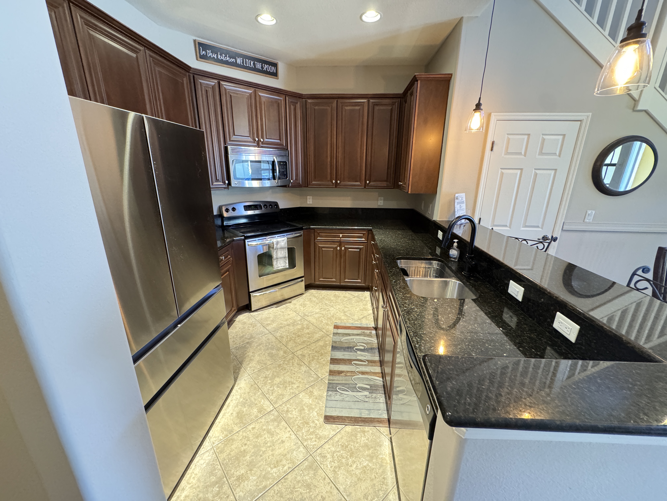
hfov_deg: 102.1
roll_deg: -1.1
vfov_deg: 85.7
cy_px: 250
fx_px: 270
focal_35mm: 14
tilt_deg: -16.7
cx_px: 334
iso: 640
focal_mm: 2.22
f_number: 2.2
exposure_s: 1/60
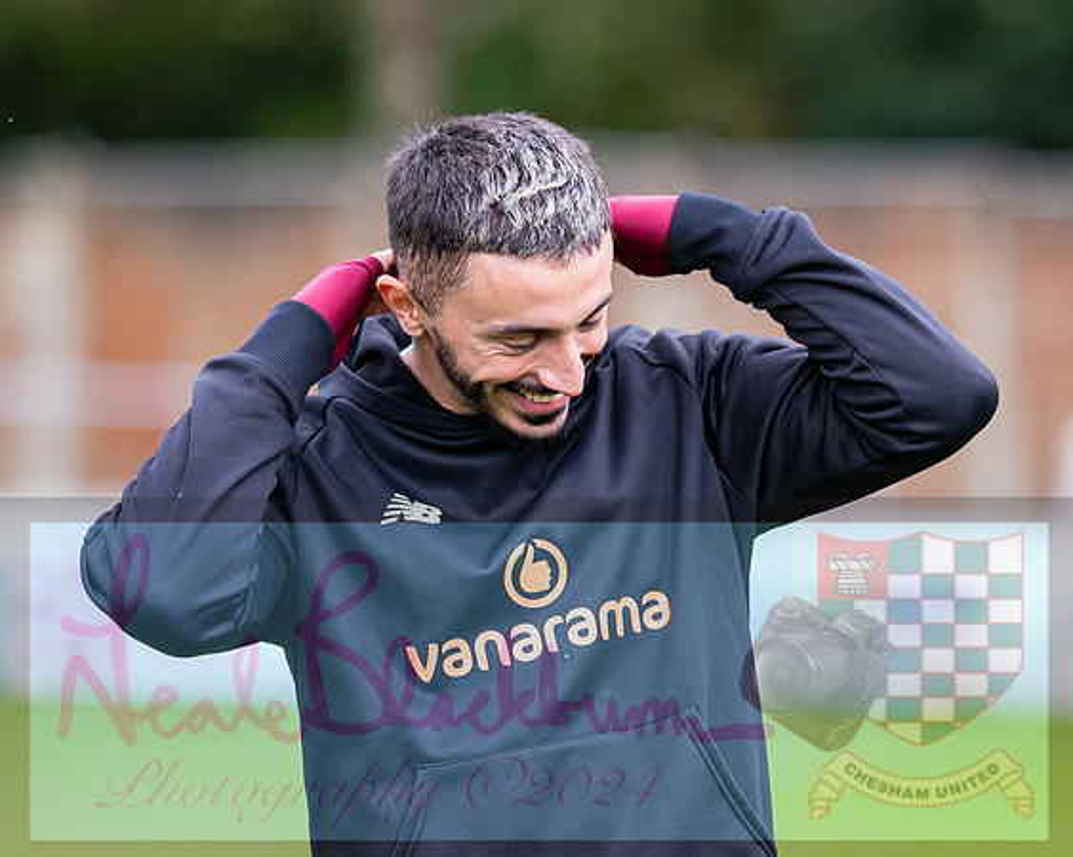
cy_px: 467
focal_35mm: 361
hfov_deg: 5.4
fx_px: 11446
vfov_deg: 4.3
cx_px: 557
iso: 500
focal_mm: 135
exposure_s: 1/2000
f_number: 2
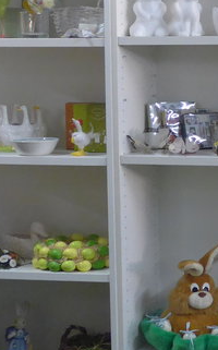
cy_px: 137
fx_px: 1096
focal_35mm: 115
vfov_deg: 18.1
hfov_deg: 10.6
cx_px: 397
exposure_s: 1/60
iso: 400
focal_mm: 6
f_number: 2
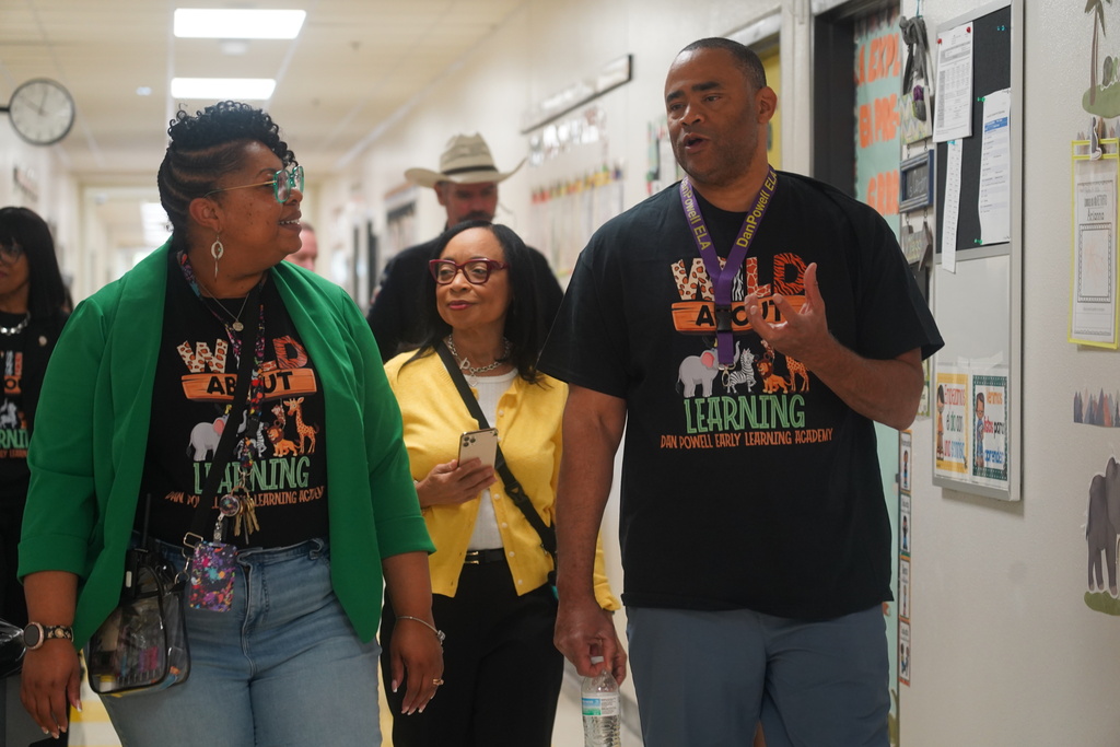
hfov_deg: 21.0
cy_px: 374
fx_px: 3018
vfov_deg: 14.1
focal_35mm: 97
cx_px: 560
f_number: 4
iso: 2000
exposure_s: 1/160
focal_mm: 97
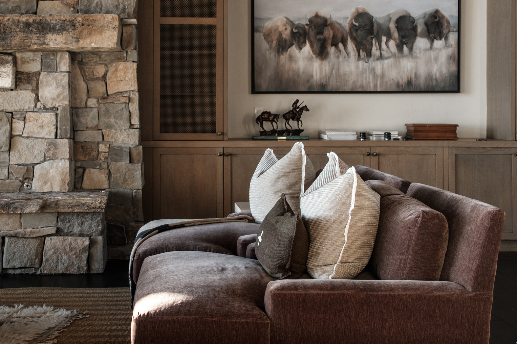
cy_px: 115
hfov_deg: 35.9
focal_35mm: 55
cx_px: 175
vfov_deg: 24.5
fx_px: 790
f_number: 5.6
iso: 400
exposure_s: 1/10
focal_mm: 27.5
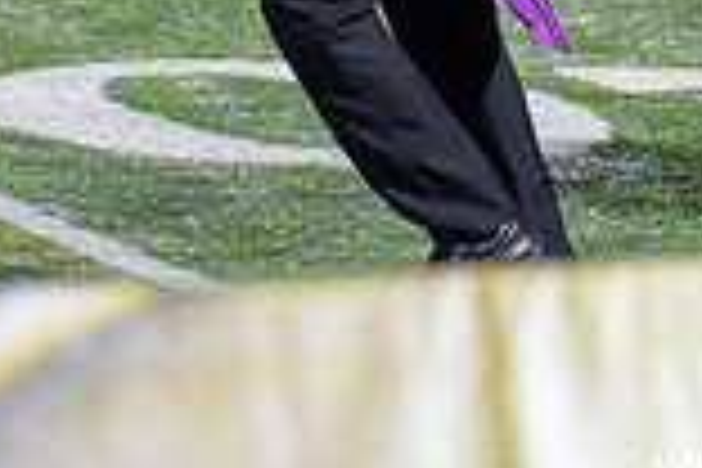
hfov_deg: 5.8
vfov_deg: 3.8
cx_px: 436
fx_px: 6961
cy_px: -632
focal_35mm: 357
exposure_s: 1/400
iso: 2500
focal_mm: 70
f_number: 2.8
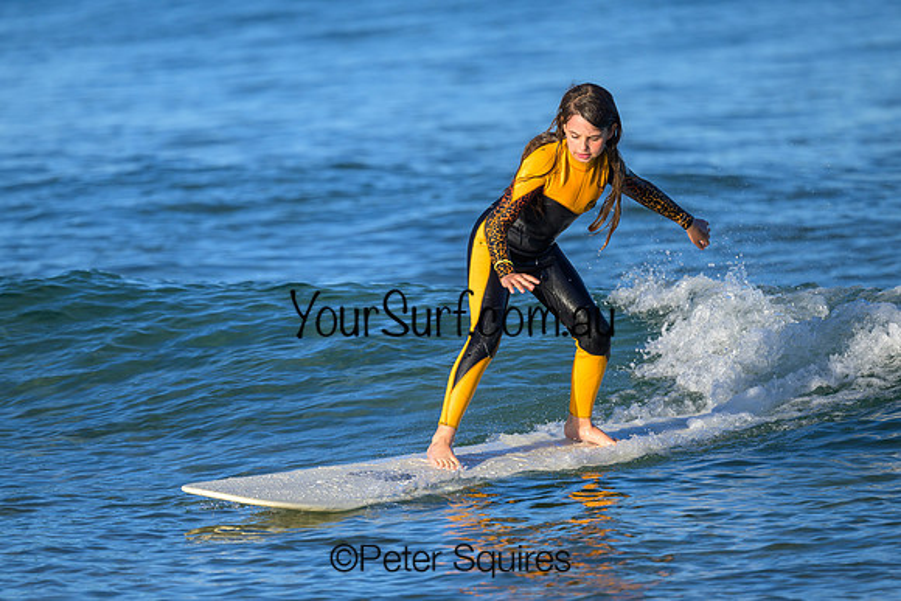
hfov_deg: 2.6
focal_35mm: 800
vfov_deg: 1.7
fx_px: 20026
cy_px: 300
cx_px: 450
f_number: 6.3
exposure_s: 1/1000
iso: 220
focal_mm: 800
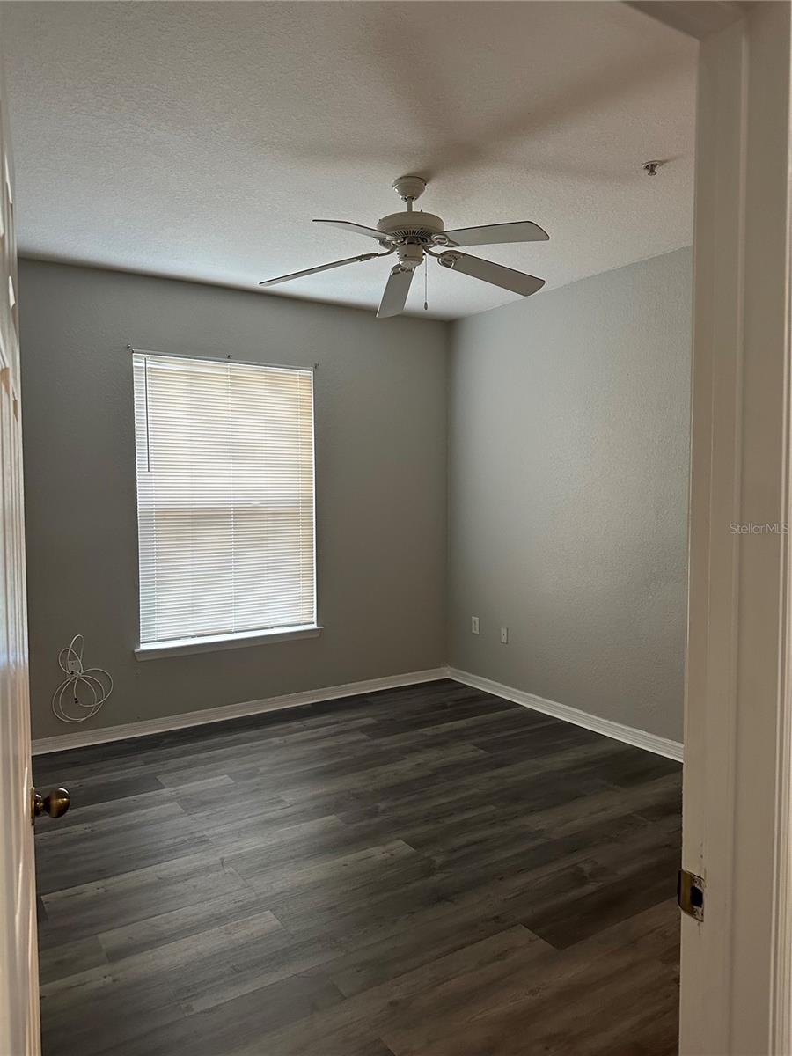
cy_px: 528
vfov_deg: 71.6
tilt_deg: -2.2
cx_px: 396
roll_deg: -0.8
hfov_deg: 56.8
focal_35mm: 24
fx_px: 732
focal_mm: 6.86
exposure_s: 1/60
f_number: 1.78
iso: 250
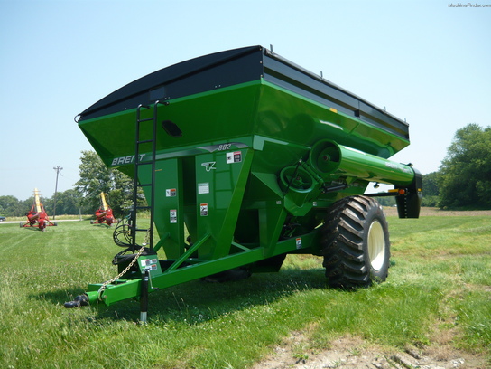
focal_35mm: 33
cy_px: 184
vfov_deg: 42.9
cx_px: 246
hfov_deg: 55.4
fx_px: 468
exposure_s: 1/800
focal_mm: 5.5
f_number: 2.8
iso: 100
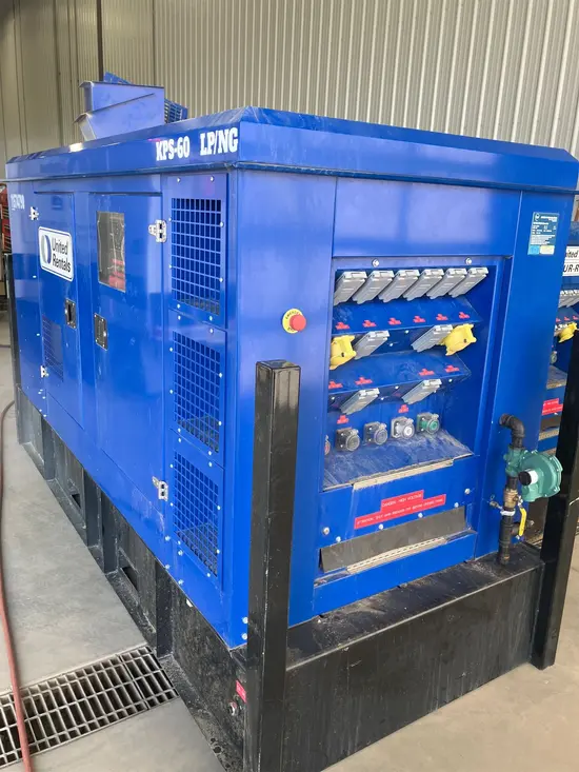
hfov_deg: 49.8
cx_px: 290
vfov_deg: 63.4
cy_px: 386
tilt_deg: -14.6
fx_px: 624
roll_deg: -2.3
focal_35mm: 28
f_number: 1.8
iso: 50
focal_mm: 3.99
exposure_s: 1/60
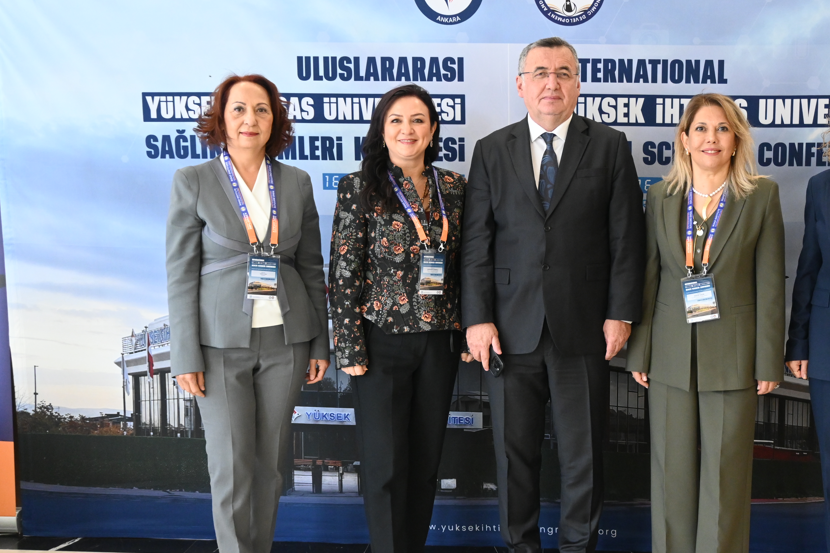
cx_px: 517
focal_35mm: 44
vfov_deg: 30.5
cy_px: 295
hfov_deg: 44.2
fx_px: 1014
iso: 2200
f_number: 4
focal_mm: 22.5
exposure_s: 1/125
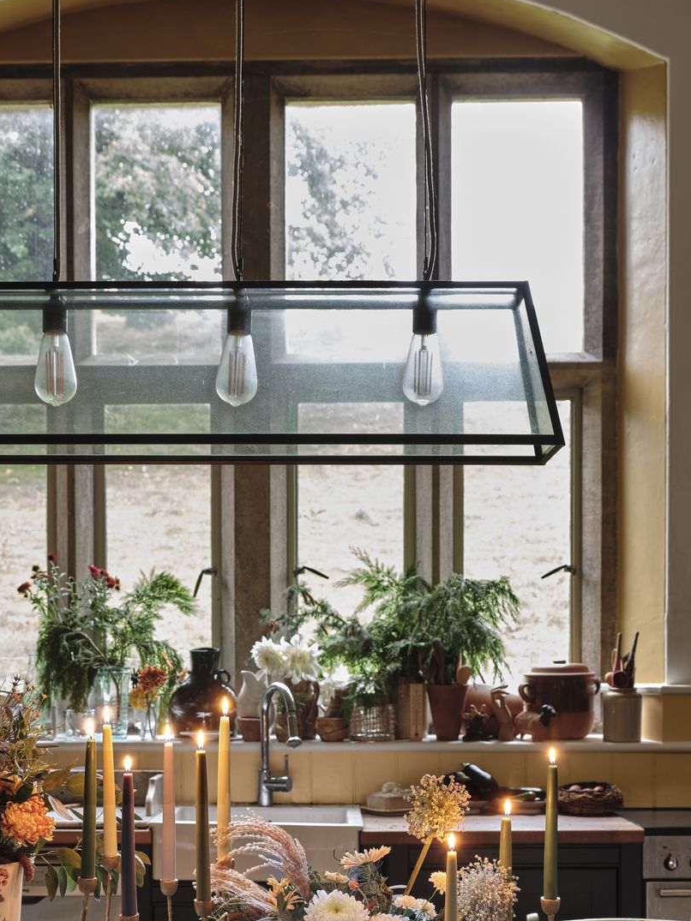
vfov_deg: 34.8
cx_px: 300
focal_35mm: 54
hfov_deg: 27.0
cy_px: 685
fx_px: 1438
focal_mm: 42.5
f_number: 8
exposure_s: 1.8
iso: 400
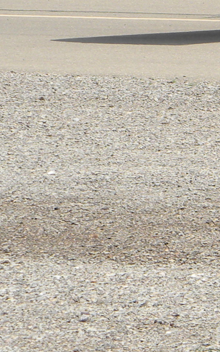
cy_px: -119
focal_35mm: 334
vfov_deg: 6.2
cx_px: 464
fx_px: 3203
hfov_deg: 3.9
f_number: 4.5
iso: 80
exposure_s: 1/502
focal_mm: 15.1
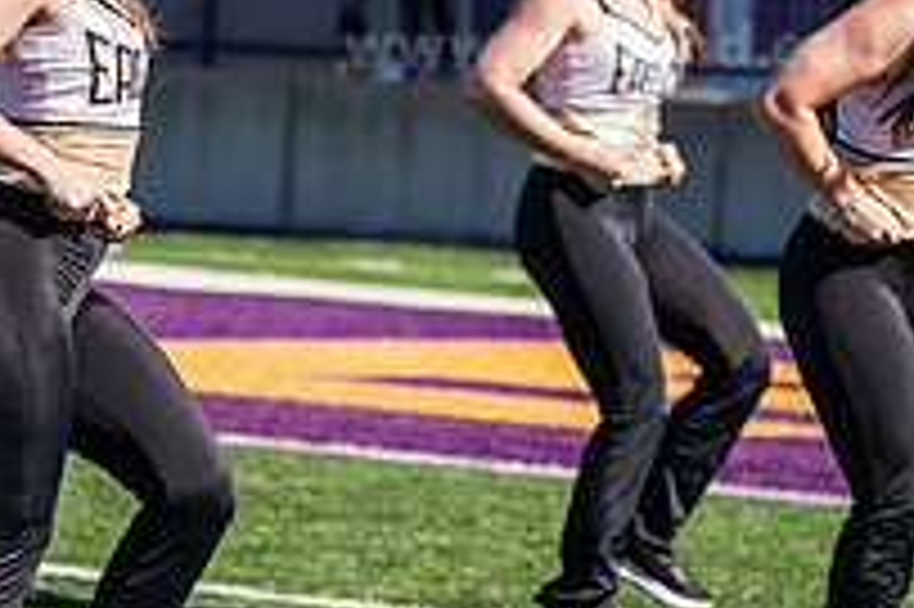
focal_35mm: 314
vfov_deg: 4.4
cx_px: 140
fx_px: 7965
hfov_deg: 6.6
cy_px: 142
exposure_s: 1/1000
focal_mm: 110
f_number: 3.5
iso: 100
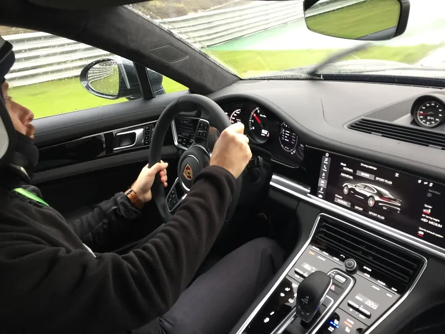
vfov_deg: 48.2
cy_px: 167
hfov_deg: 61.7
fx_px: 373
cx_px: 222
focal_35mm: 29
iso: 40
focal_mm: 4.15
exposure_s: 1/17
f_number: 2.2
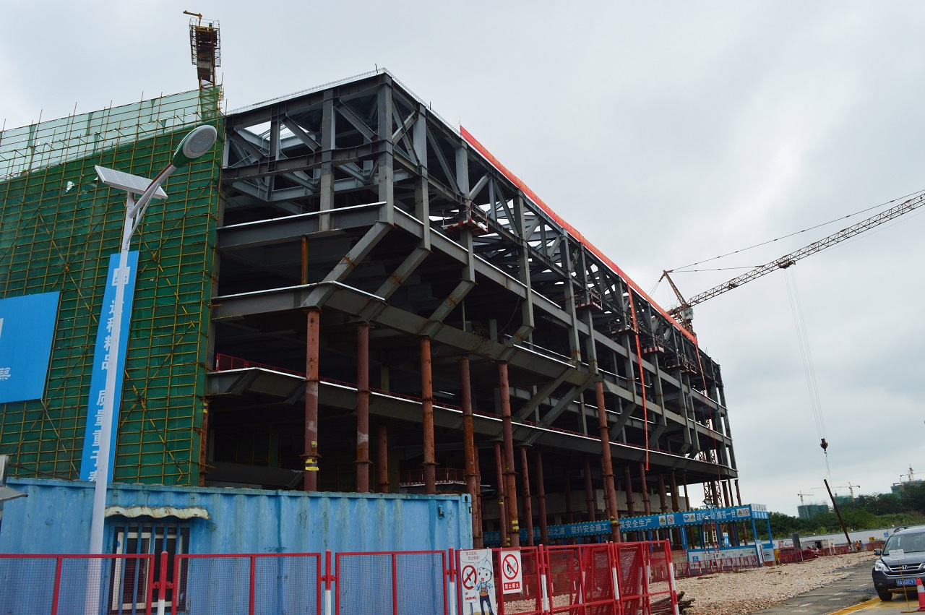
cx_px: 462
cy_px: 308
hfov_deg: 67.4
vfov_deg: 47.8
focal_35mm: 27
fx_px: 693
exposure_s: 1/125
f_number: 9
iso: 400
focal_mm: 18
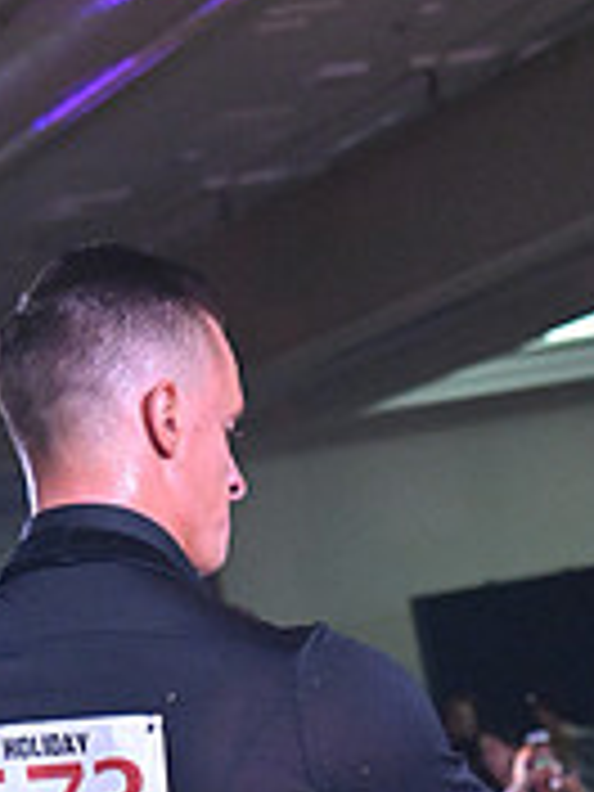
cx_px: 520
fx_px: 3775
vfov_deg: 11.4
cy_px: 1274
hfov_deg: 9.0
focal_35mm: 165
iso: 5000
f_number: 4.5
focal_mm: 52
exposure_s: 1/400
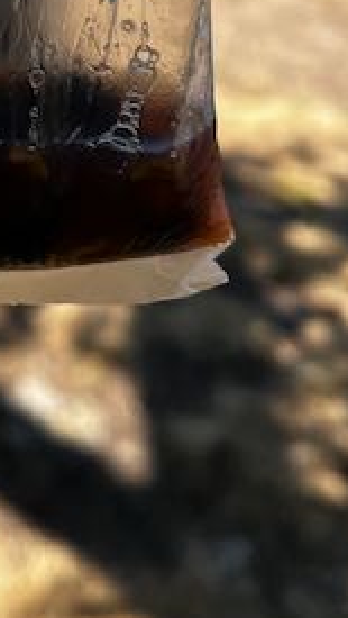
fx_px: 1081
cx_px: -27
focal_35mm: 66
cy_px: 74
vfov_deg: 30.6
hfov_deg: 17.7
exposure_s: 1/1536
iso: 50
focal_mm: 5.1
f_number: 1.6
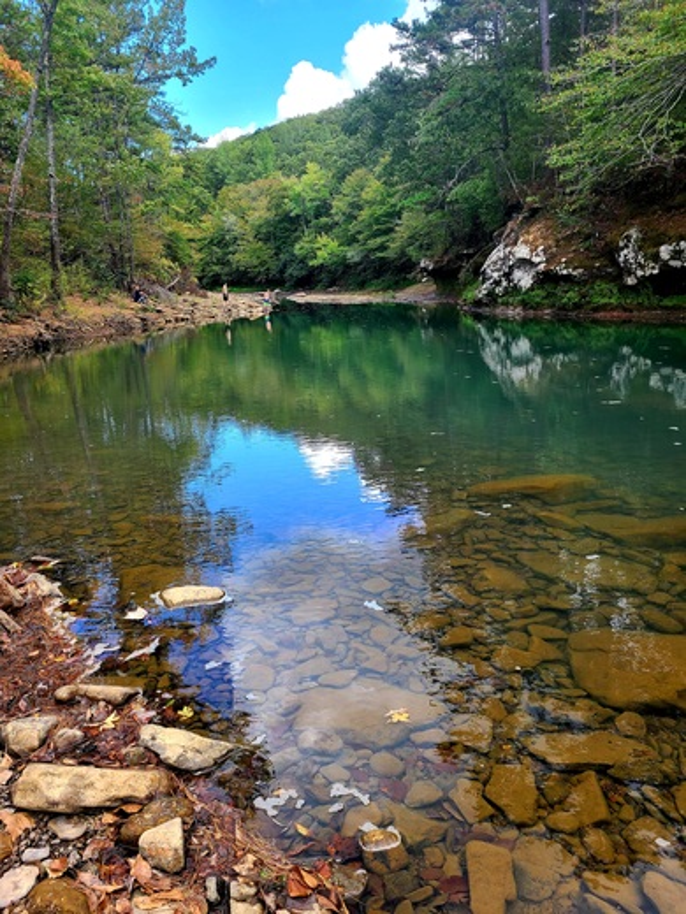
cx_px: 343
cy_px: 457
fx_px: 687
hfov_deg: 53.1
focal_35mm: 26
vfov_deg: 67.3
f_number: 1.8
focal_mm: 5.4
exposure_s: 1/435
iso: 40
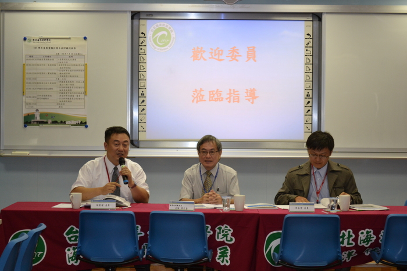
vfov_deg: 16.6
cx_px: 204
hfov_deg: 24.6
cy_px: 136
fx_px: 933
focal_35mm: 82
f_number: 5.6
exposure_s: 1/60
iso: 800
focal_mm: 55
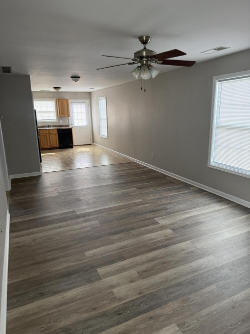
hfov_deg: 56.8
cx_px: 125
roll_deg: +0.5
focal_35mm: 24
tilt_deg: -13.0
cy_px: 167
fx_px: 231
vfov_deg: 71.6
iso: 200
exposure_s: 1/182
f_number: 1.78
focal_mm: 6.76
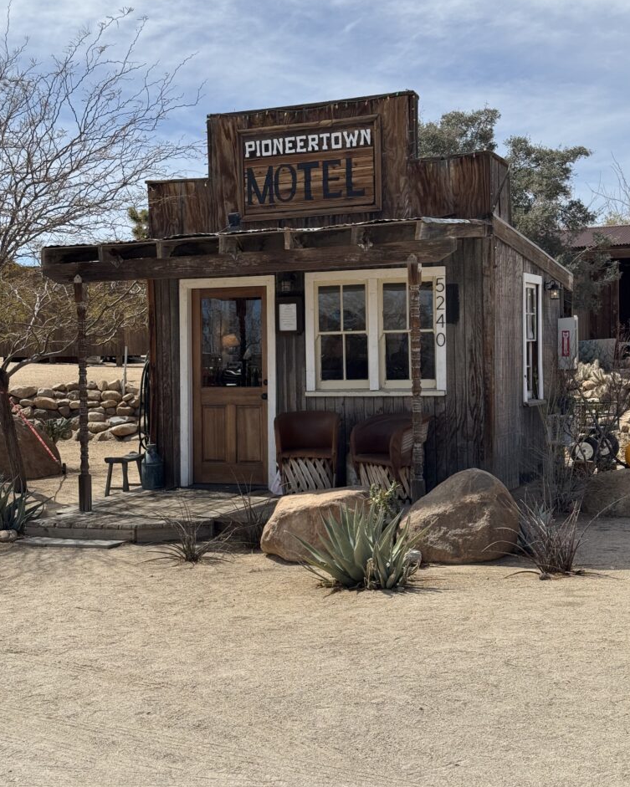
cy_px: 381
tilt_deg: -1.3
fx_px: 1188
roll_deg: +0.9
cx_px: 316
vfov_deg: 36.6
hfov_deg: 29.7
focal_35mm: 51
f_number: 1.78
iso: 64
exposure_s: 1/4975
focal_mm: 6.76
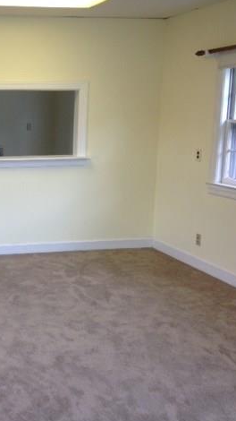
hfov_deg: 23.0
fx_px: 546
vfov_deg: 42.1
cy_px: 212
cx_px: -23
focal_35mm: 49
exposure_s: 1/60
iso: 50
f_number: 2.4
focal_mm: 4.12
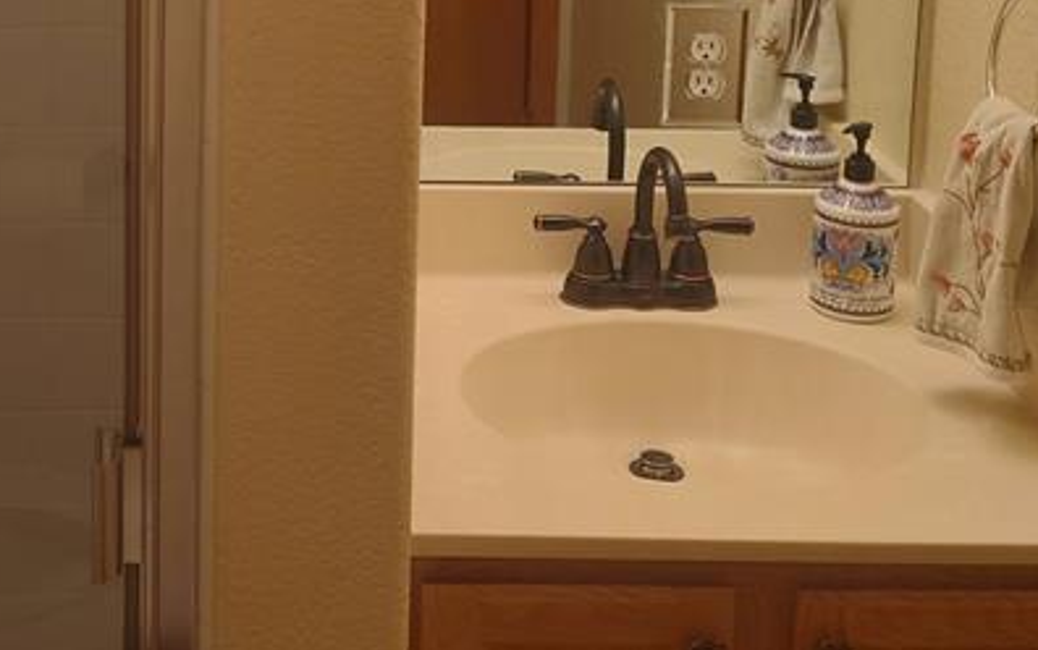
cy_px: -130
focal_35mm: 63
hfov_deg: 31.8
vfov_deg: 19.5
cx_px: 252
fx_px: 1783
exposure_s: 1/120
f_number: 1.8
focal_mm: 5.56
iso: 214
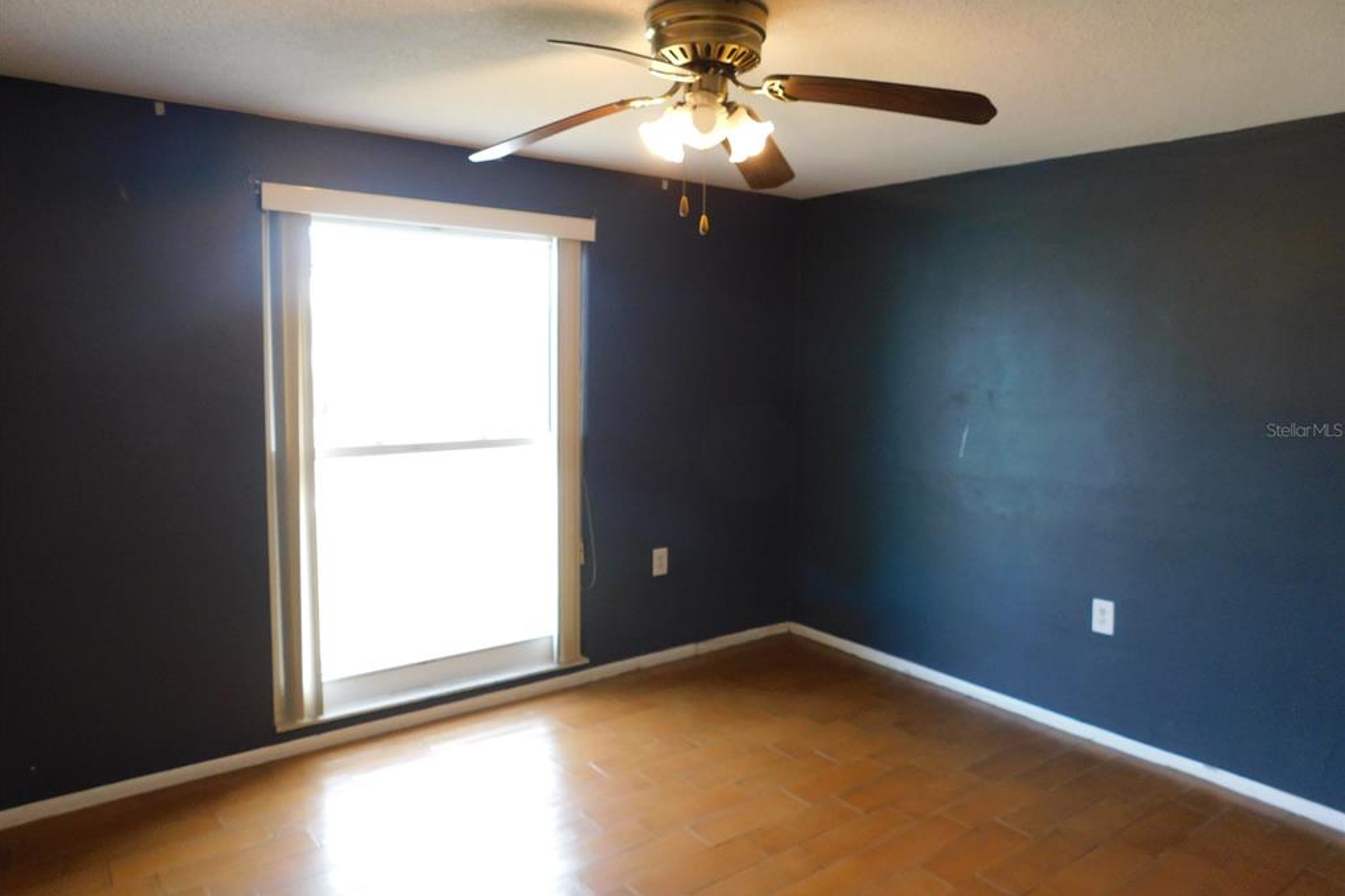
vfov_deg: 53.1
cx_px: 672
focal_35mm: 24
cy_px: 430
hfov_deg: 73.8
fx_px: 896
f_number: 3
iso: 220
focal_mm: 4
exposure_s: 1/30
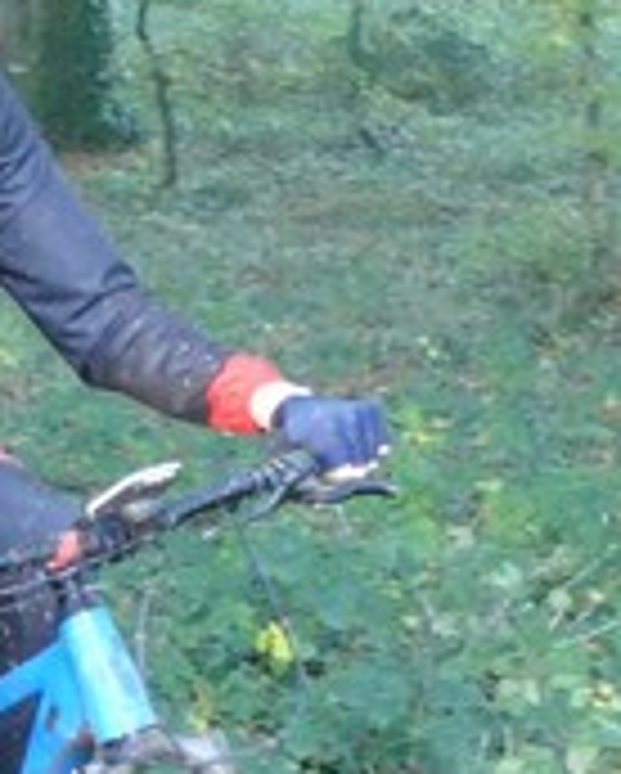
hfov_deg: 10.7
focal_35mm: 144
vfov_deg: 13.2
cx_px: 423
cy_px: 767
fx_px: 3302
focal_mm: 11.86
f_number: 3
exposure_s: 1/200
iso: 3200
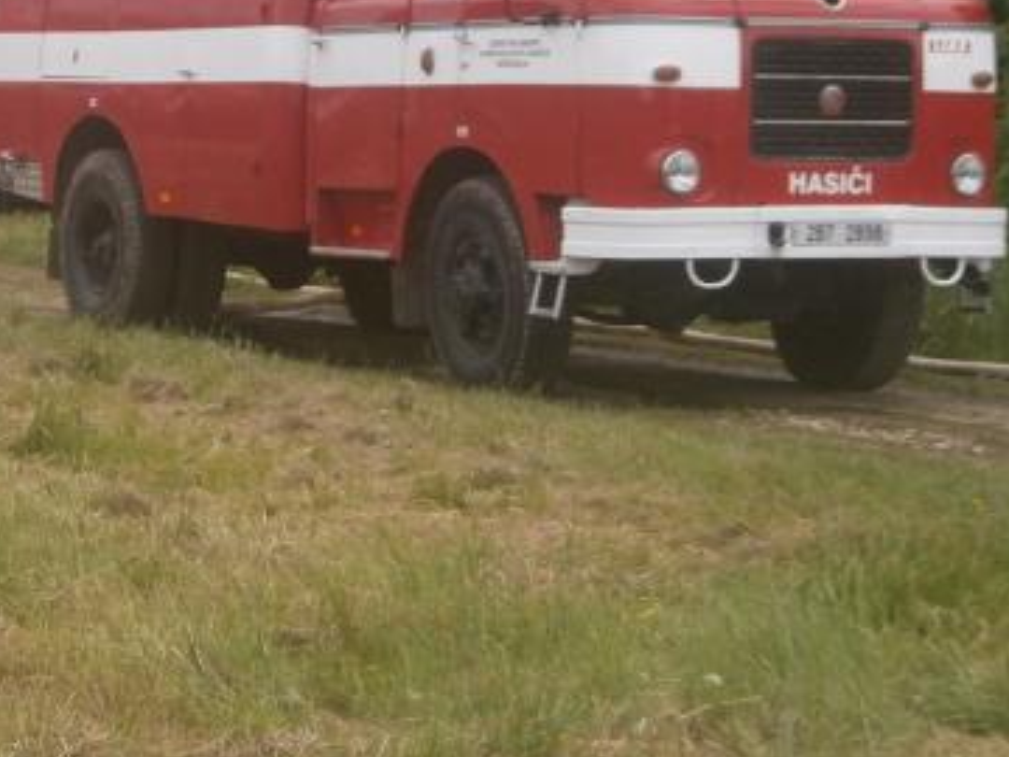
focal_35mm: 135
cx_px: 165
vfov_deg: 10.9
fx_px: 3935
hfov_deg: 14.5
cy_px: 135
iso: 100
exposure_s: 1/320
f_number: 5.2
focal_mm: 13.4
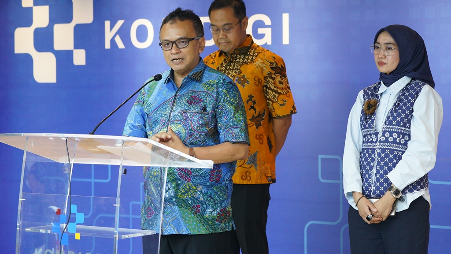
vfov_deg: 11.5
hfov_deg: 20.4
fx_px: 1256
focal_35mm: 105
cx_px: 225
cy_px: 104
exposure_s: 1/60
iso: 4000
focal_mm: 100
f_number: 4.5
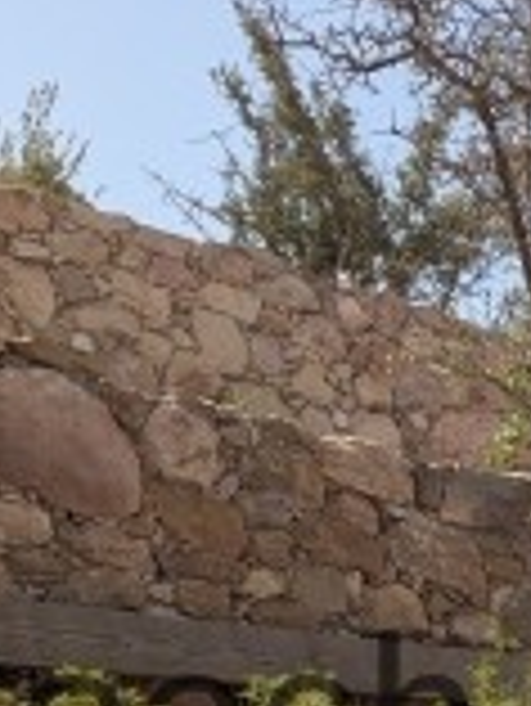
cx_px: 1053
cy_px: 728
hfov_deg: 14.1
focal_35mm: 89
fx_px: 1818
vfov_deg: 21.1
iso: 47
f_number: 1.85
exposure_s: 1/1919
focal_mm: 6.81
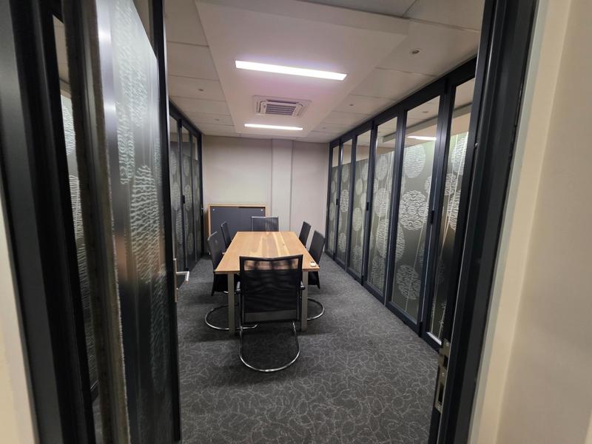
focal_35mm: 13
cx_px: 296
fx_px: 222
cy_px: 222
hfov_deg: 106.2
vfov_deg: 89.9
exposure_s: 1/50
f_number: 1.9
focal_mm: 2.2
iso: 500
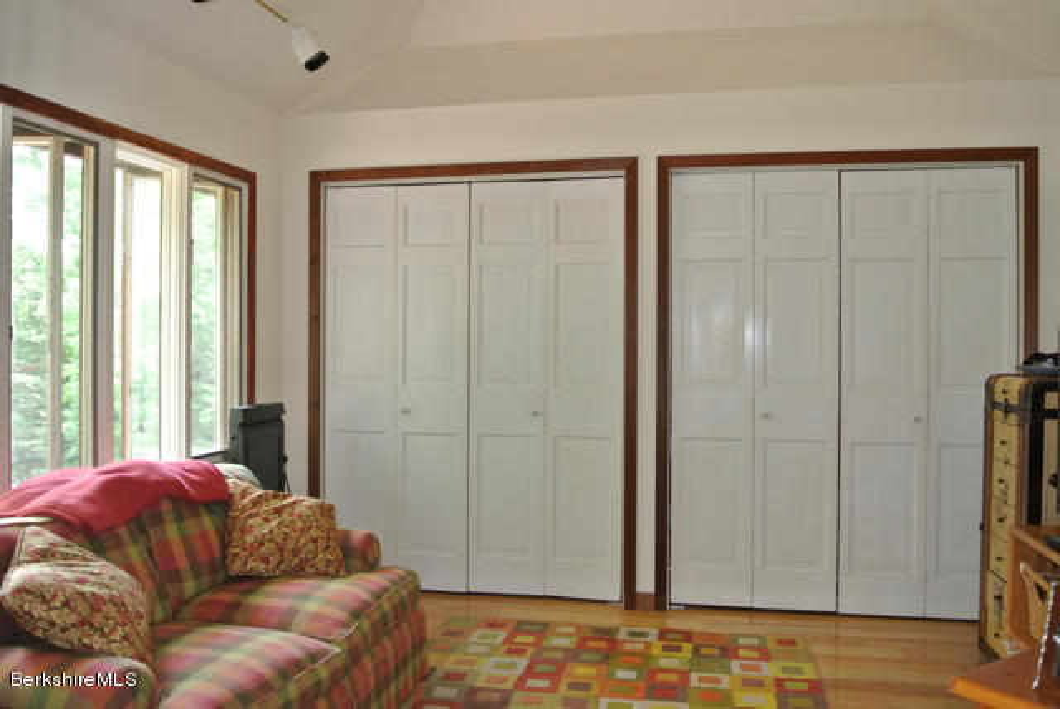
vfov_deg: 43.7
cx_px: 530
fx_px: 884
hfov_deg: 61.9
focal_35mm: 30
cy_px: 354
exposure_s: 1/60
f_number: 3.5
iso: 560
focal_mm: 11.4
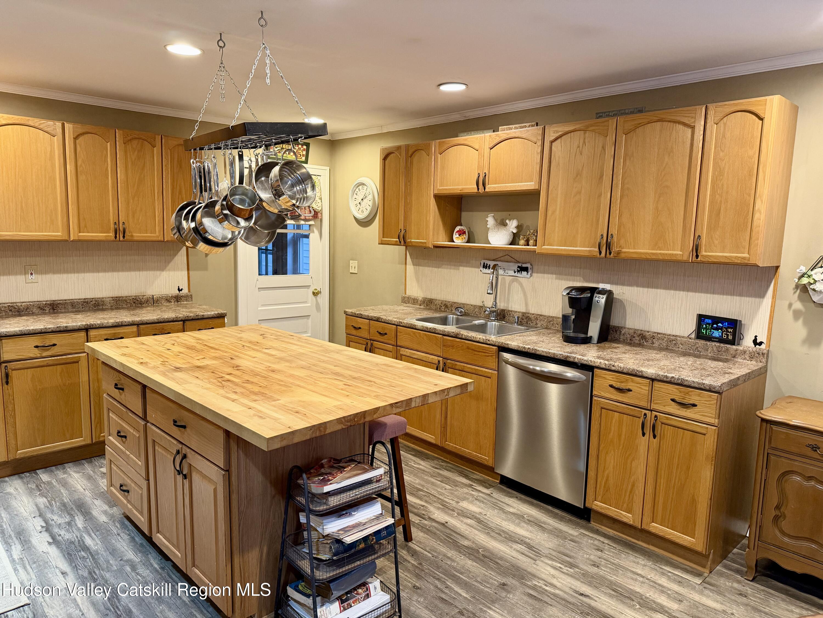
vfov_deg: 56.8
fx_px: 571
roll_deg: -1.4
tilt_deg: -7.9
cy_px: 309
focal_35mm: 24
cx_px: 412
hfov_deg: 71.6
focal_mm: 6.76
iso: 320
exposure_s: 1/60
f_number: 1.78
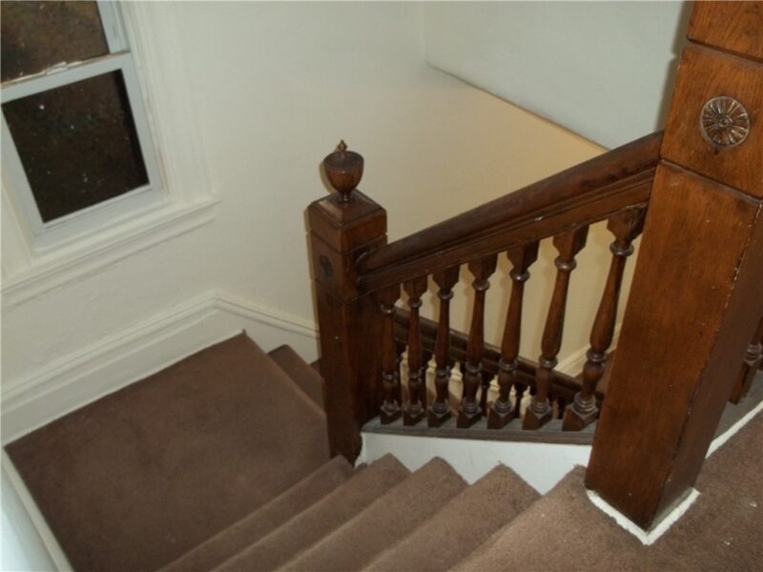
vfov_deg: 42.9
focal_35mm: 33
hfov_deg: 55.4
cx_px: 382
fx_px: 727
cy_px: 286
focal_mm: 5.9
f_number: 3.3
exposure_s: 1/30
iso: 160
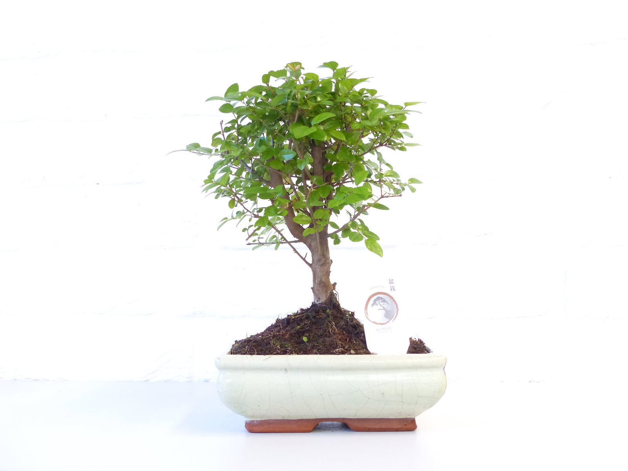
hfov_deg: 54.0
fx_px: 617
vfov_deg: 41.8
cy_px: 236
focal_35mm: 34
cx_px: 314
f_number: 2.8
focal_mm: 6.2
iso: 400
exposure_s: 1/50
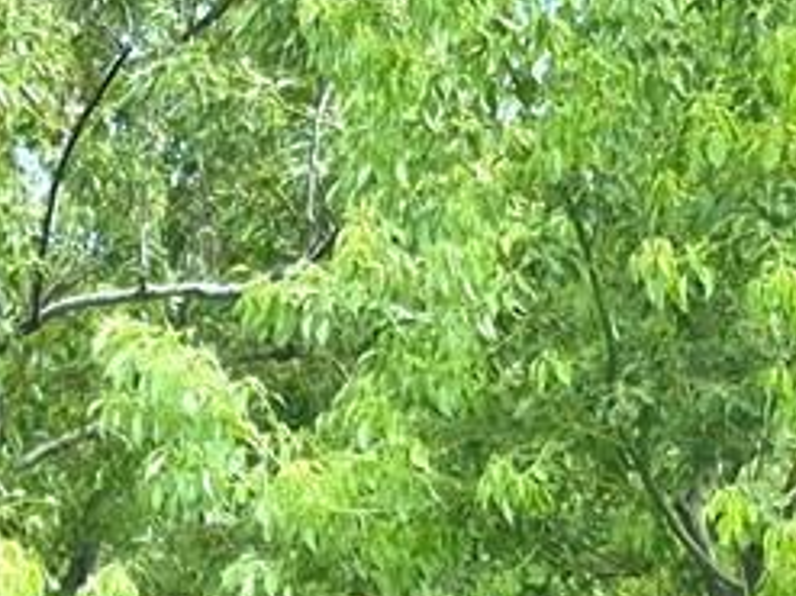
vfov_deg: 9.5
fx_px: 3425
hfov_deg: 12.4
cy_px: 1082
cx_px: -519
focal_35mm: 149
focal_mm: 5.4
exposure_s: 1/270
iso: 25
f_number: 1.8
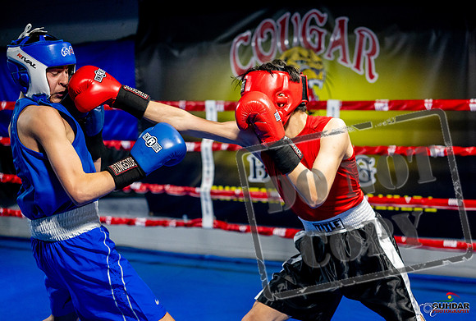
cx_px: 295
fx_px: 819
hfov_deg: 32.3
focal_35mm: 62
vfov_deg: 22.1
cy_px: 197
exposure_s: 1/1000
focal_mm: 50
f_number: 2
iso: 4000
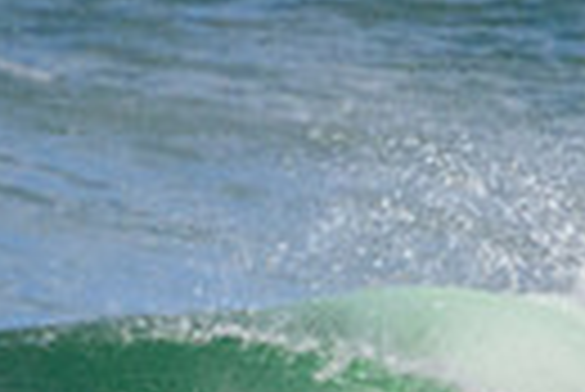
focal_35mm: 4897
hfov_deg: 0.4
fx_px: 79664
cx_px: 484
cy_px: 674
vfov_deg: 0.3
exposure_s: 1/2000
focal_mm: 800
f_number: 11
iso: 800
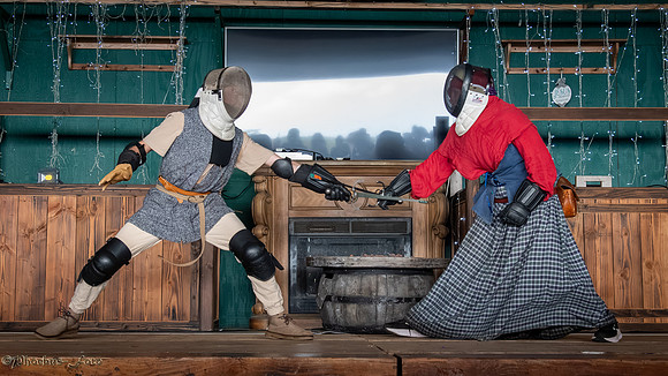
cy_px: 192
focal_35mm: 61
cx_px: 325
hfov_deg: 34.2
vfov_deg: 19.6
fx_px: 1087
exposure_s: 1/320
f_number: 5.6
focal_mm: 38
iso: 8000
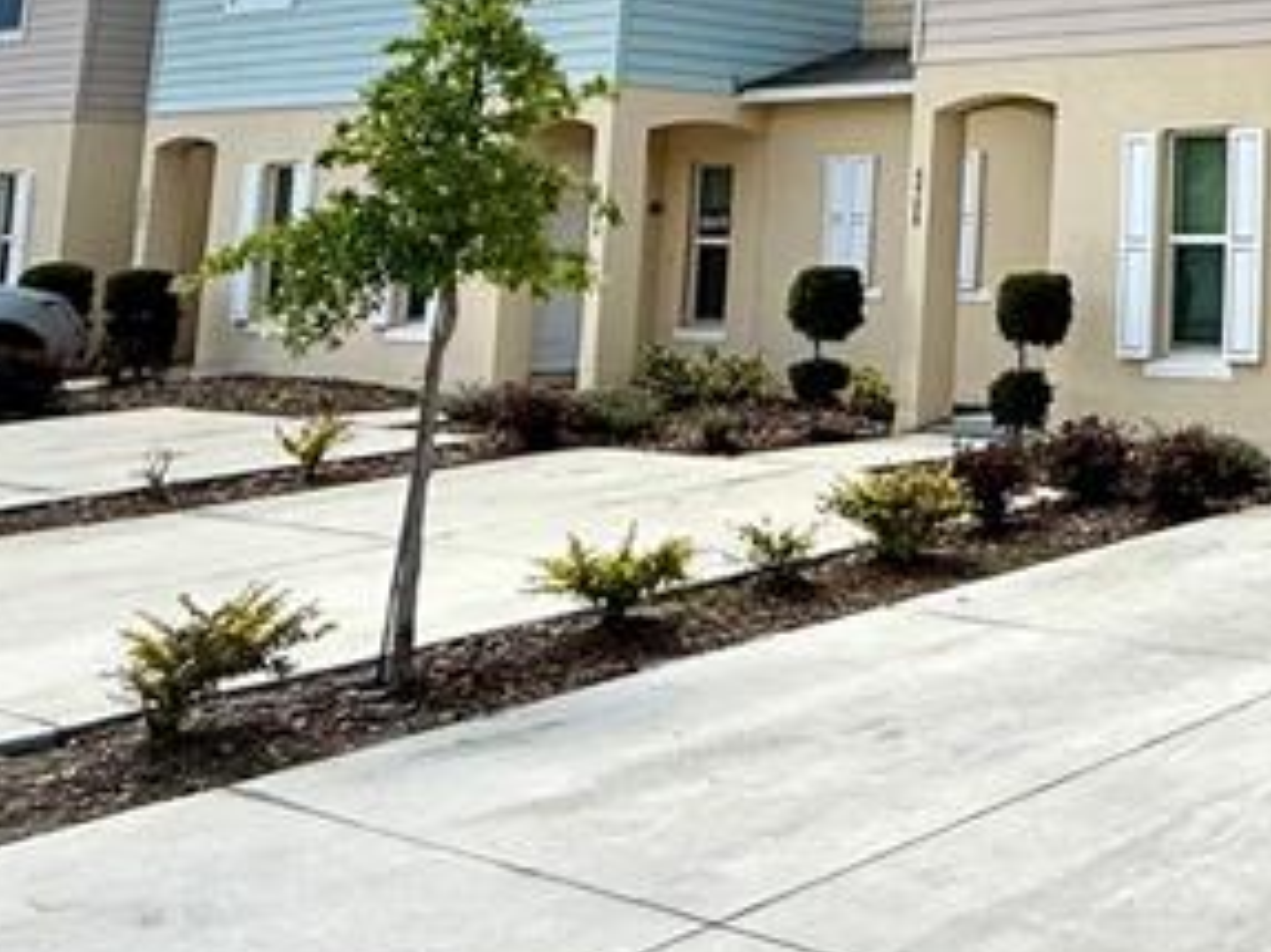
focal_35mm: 50
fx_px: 1835
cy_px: 22
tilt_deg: +6.8
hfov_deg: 30.1
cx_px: 1665
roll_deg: -0.1
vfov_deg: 27.6
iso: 50
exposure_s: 1/2717
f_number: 2.2
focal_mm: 2.22
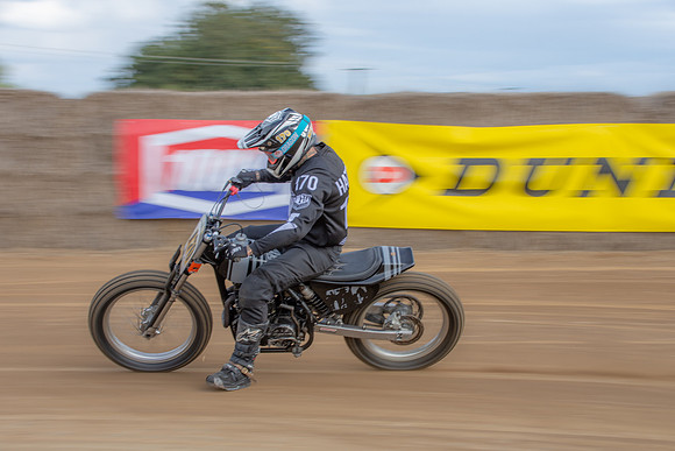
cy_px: 226
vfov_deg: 14.3
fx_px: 1801
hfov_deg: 21.2
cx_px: 338
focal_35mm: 96
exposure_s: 1/100
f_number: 8
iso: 100
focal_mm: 60
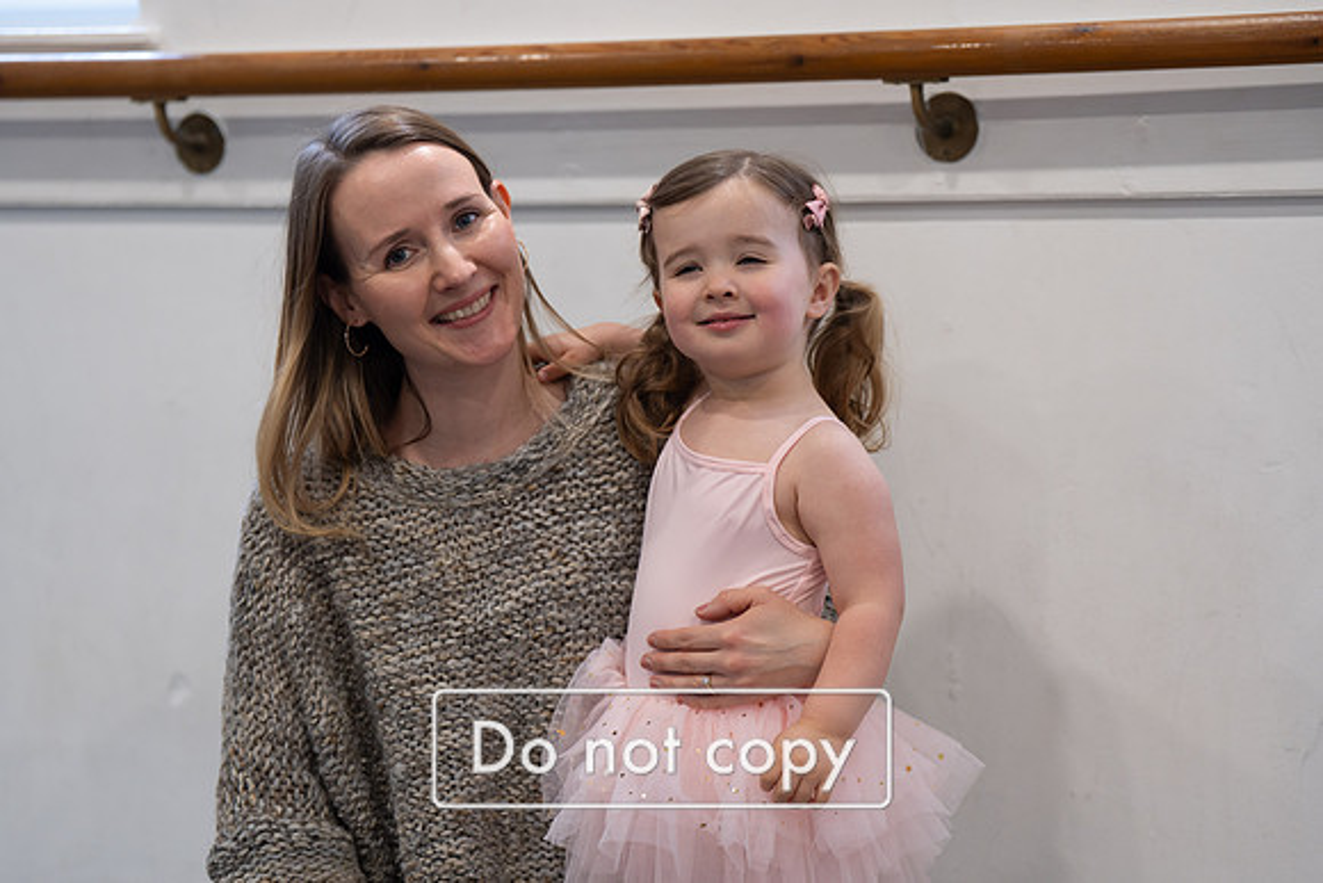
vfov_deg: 12.3
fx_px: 4080
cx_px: 662
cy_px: 442
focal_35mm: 111
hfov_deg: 18.4
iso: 1000
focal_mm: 111
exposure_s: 1/160
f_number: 2.8
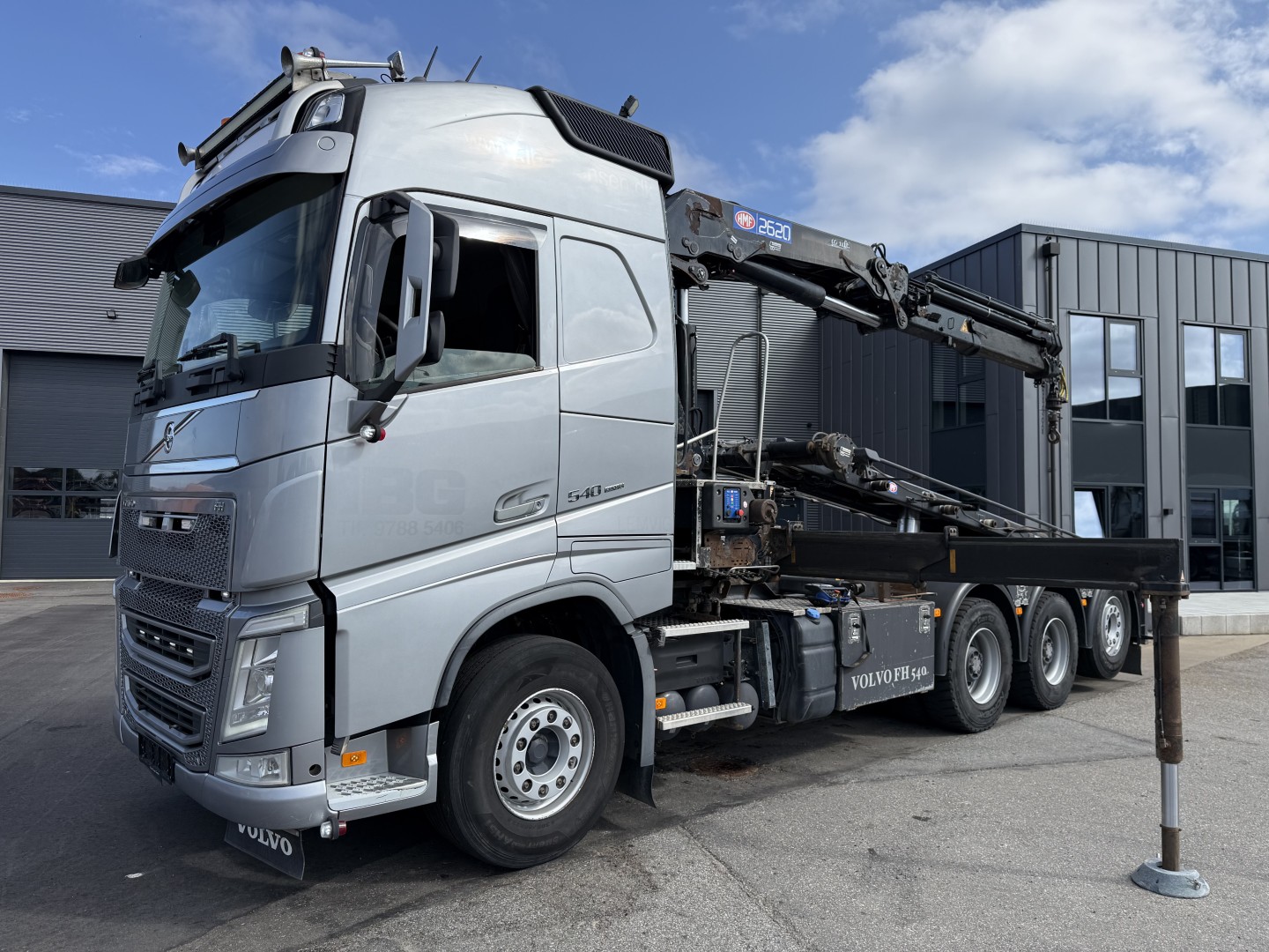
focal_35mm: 24
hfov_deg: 71.6
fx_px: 880
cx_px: 634
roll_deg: -1.0
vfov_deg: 56.8
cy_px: 476
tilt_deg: +2.8
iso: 80
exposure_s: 1/3953
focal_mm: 6.76
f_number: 1.78
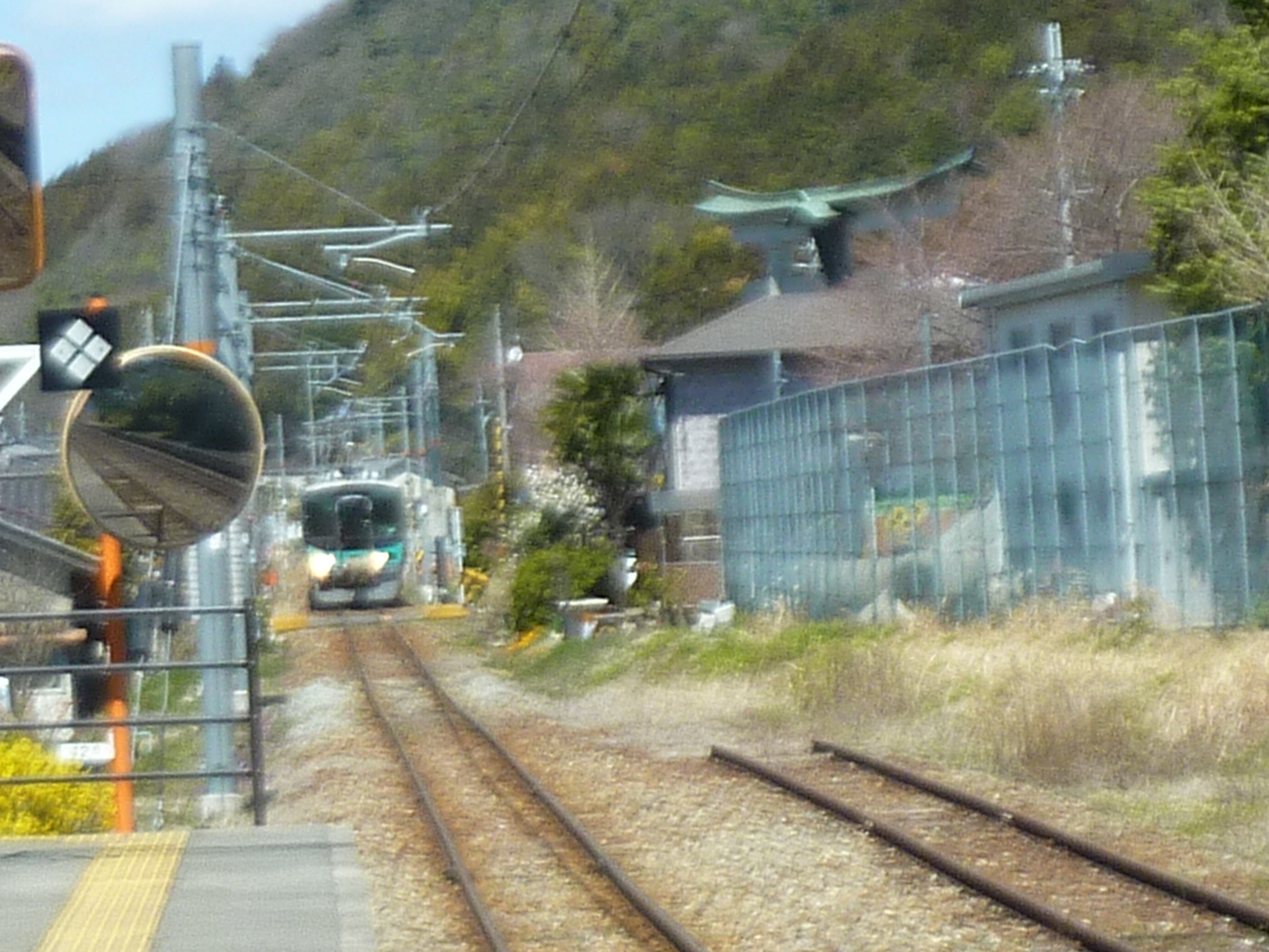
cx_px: 526
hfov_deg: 9.7
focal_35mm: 203
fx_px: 7443
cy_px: 229
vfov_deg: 7.3
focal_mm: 9.7
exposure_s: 1/500
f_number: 3.9
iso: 80
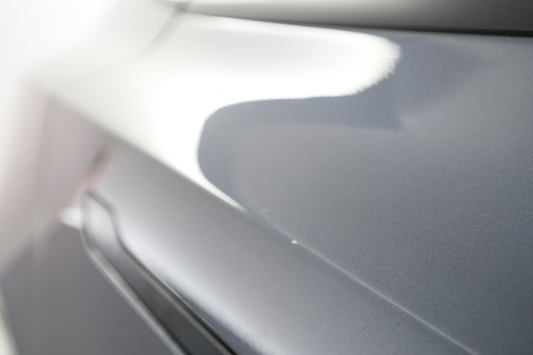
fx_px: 414
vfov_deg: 46.4
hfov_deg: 65.5
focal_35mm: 28
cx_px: 266
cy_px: 178
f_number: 4.5
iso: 4000
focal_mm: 28
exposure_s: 1/100
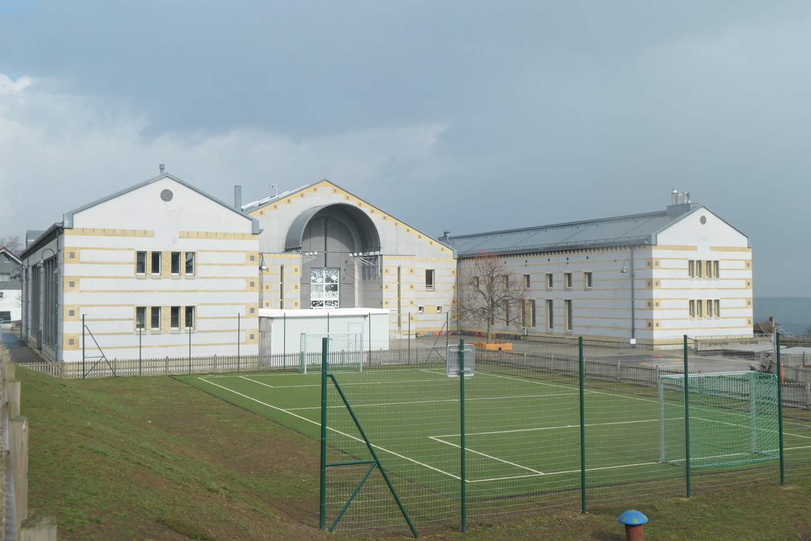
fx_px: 811
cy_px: 270
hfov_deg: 53.1
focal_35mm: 36
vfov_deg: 36.9
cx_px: 406
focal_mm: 13.1
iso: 200
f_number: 4.5
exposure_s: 1/1000
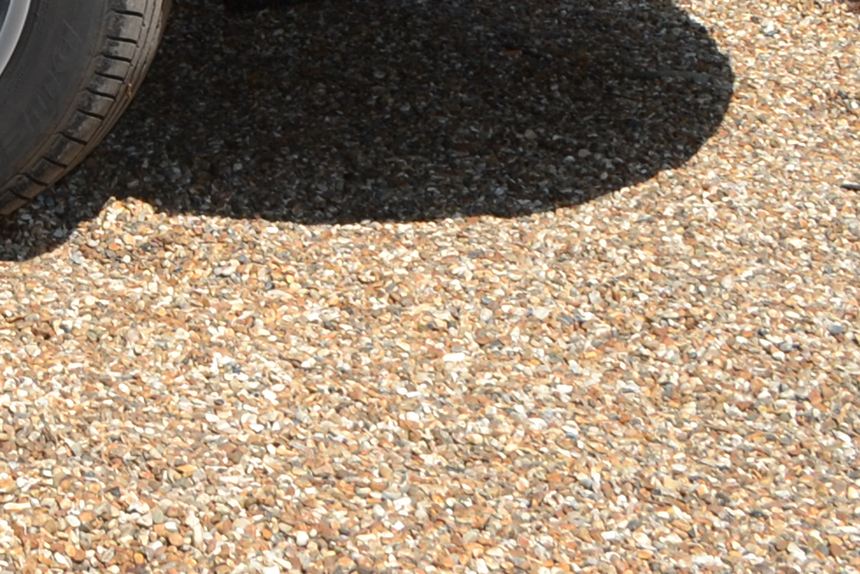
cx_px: -730
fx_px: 3702
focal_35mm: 155
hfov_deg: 12.1
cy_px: -665
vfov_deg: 8.3
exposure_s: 1/200
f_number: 9
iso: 100
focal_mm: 22
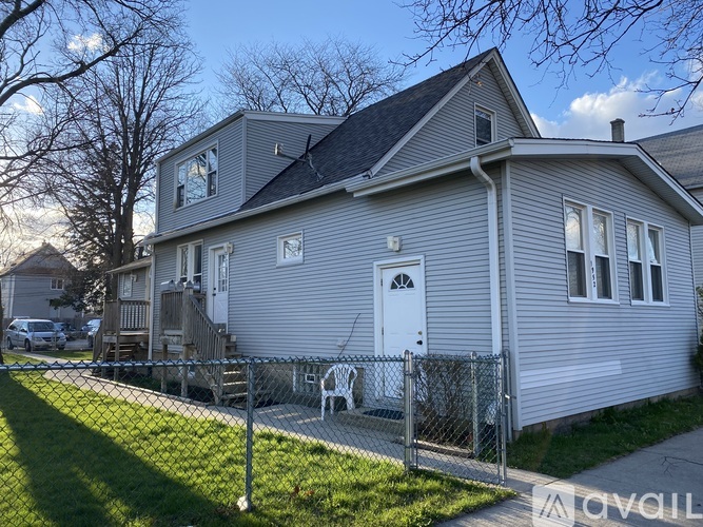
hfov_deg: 67.3
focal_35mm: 26
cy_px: 264
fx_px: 528
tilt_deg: +6.6
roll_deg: +0.2
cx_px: 352
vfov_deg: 53.0
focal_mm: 4.25
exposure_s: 1/871
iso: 32
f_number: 1.8
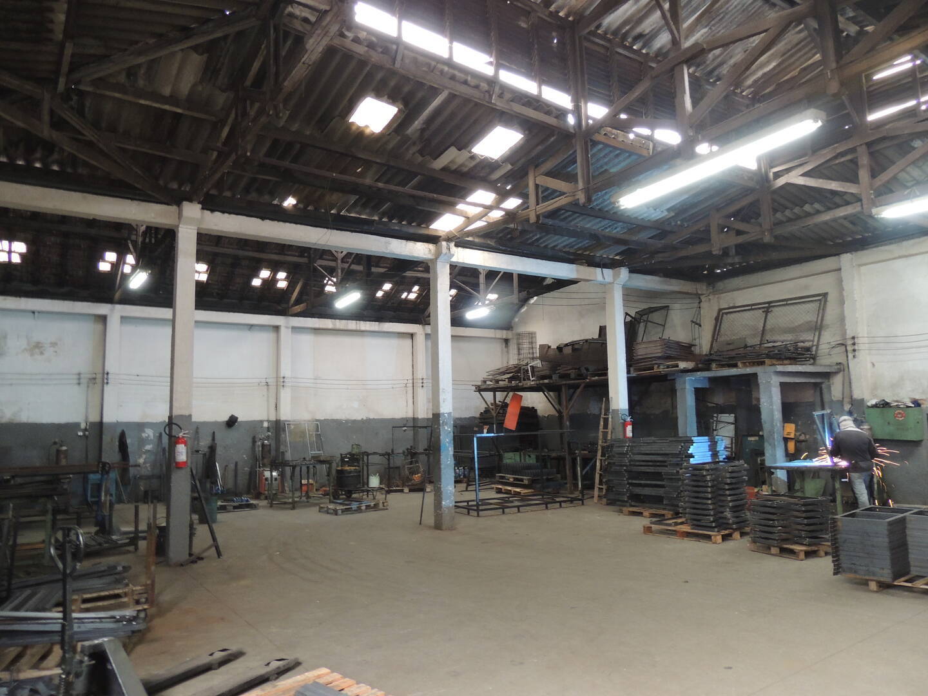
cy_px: 348
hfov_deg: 71.6
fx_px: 643
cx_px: 464
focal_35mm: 24
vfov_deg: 56.8
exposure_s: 1/13
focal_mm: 4.3
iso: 400
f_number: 3
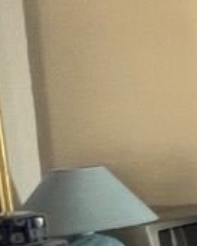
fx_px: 648
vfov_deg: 21.5
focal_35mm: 89
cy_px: 141
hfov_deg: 7.5
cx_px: 844
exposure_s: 1/88
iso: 250
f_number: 1.8
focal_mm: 1.57
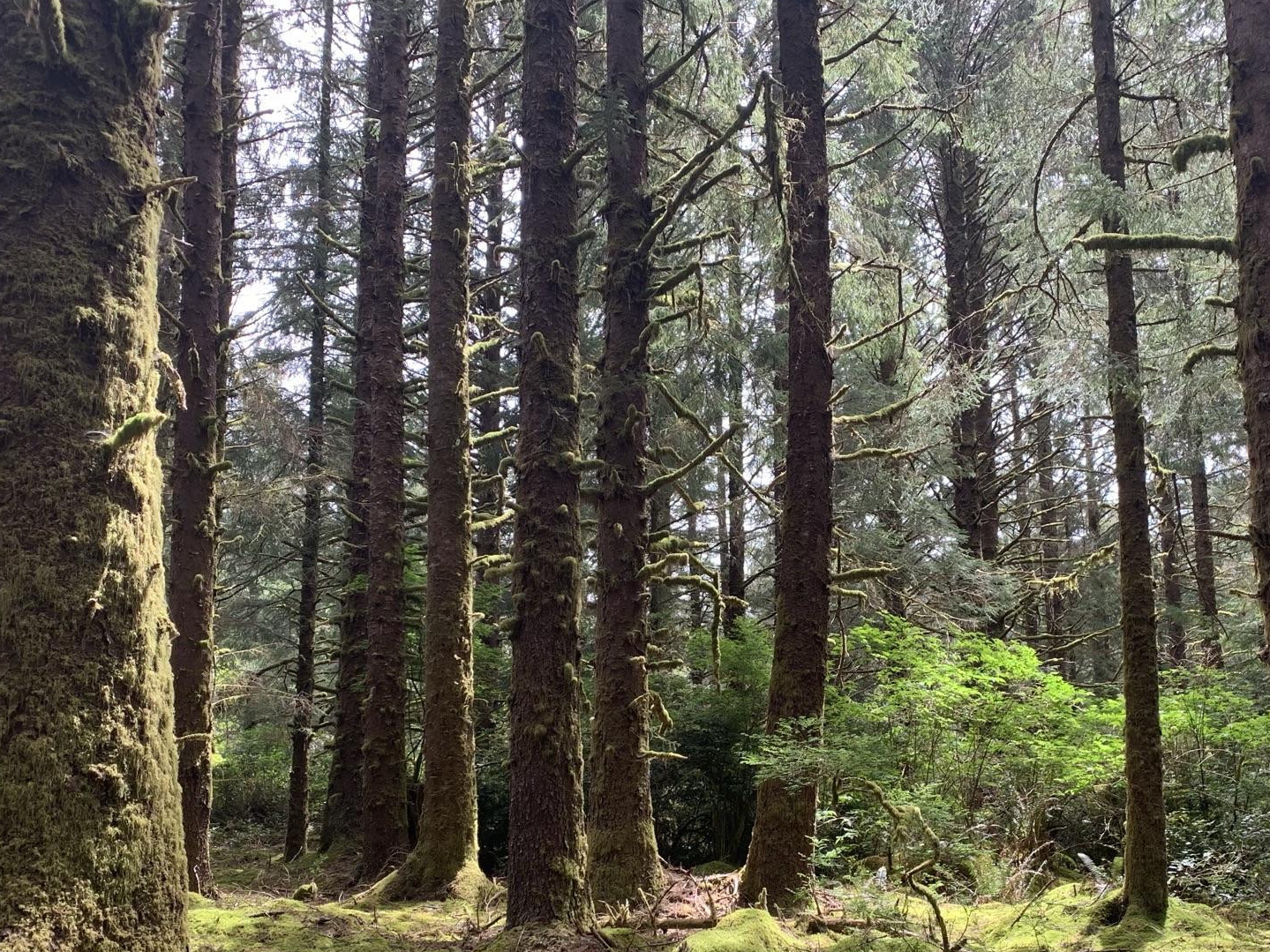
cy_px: 664
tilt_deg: +12.7
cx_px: 752
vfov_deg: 38.1
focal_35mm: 37
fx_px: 1357
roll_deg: -0.3
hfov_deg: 49.9
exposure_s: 1/122
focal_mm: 4.25
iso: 25
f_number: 1.8
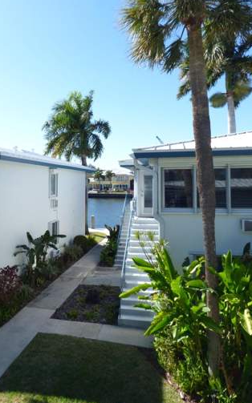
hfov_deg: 45.7
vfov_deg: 68.0
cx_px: 100
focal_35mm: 27
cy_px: 171
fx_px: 297
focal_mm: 3.58
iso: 100
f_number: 3.2
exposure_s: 1/640
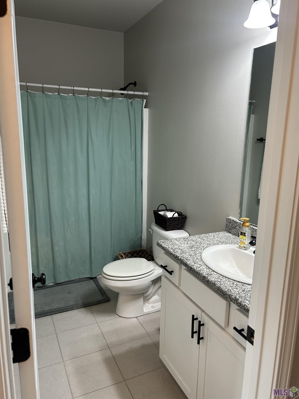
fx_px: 299
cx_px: 150
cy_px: 200
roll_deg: -1.3
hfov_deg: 53.1
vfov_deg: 67.3
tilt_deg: -12.6
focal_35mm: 26
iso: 80
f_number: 1.5
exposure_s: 1/60
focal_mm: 5.7
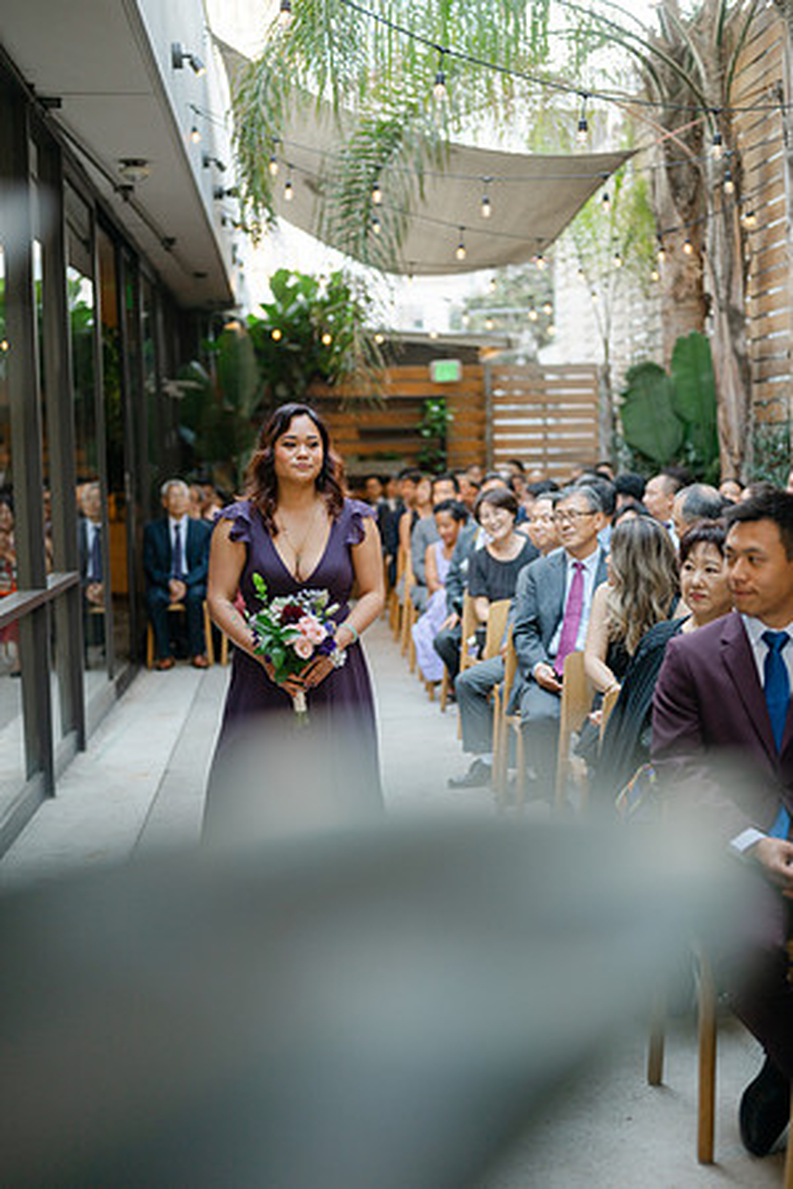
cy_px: 594
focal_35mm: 50
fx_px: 1652
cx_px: 396
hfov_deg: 27.0
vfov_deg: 39.6
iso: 250
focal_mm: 50
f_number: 1.8
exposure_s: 1/160
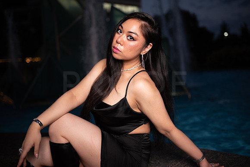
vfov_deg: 37.9
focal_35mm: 35
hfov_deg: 54.4
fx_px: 243
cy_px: 84
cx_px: 125
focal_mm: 35
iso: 640
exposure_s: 1/1000
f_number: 1.4
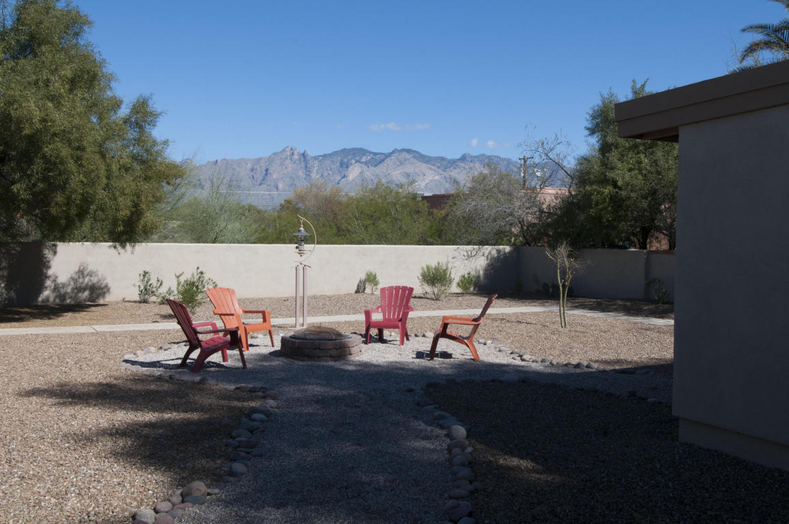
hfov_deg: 53.2
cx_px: 394
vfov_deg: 36.8
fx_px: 788
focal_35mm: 36
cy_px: 262
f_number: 10
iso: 400
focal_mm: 24
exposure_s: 1/400
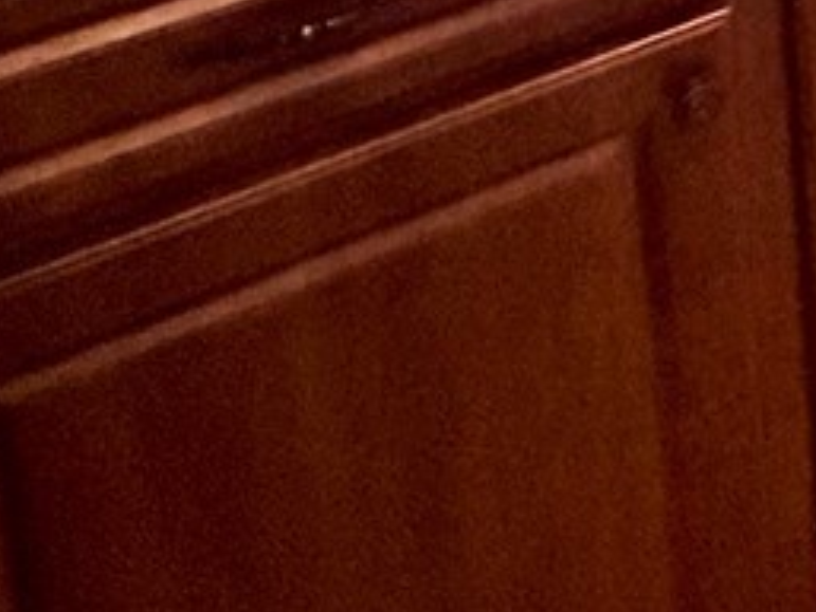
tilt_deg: -10.6
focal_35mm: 87
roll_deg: -2.4
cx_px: 1959
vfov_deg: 12.7
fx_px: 2052
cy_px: -904
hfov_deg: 14.6
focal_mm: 2.22
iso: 200
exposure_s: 1/120
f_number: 2.2
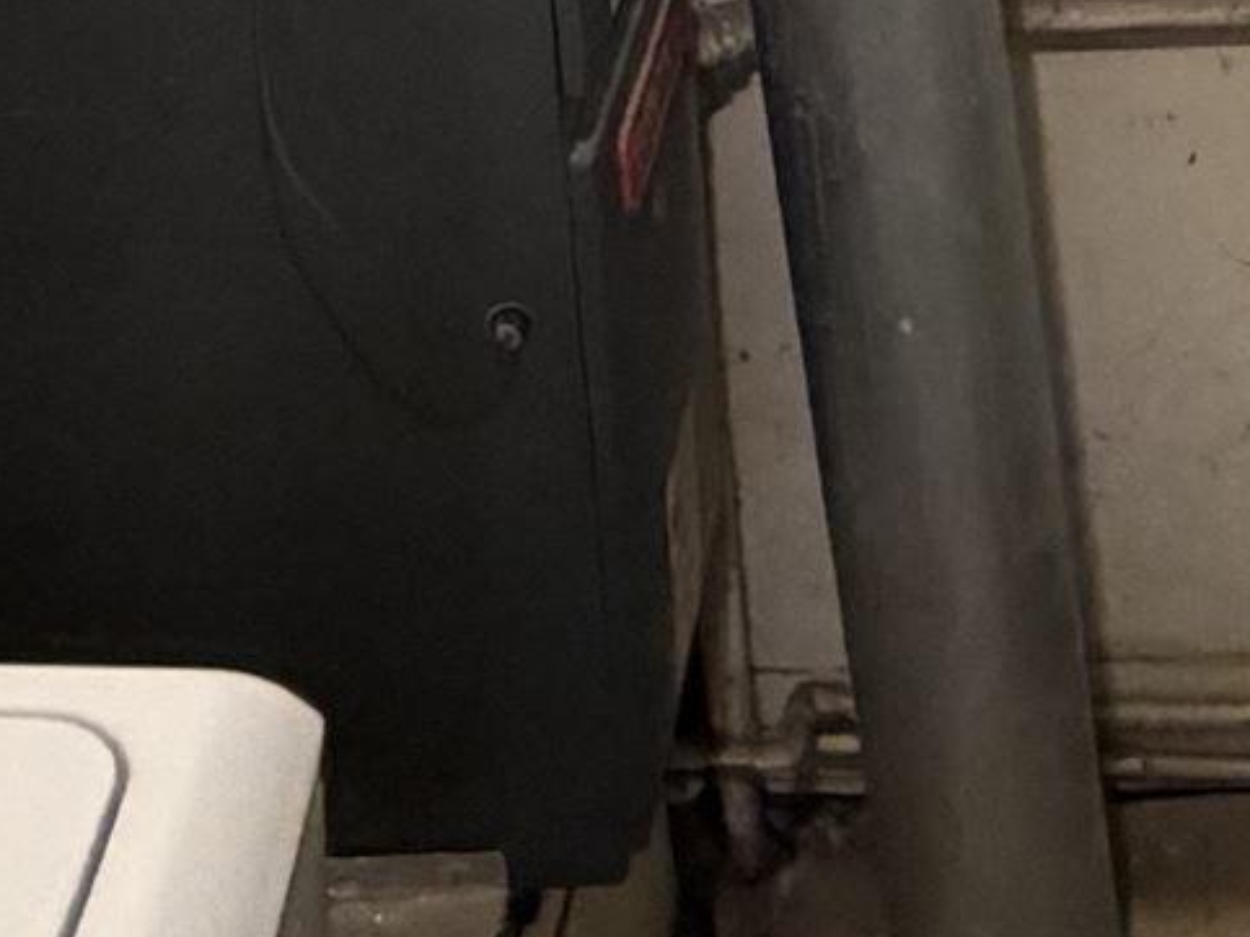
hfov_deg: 21.3
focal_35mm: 89
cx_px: 1229
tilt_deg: -17.3
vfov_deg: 15.2
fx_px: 3213
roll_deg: +2.7
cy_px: -507
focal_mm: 2.22
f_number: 2.2
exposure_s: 1/60
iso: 400
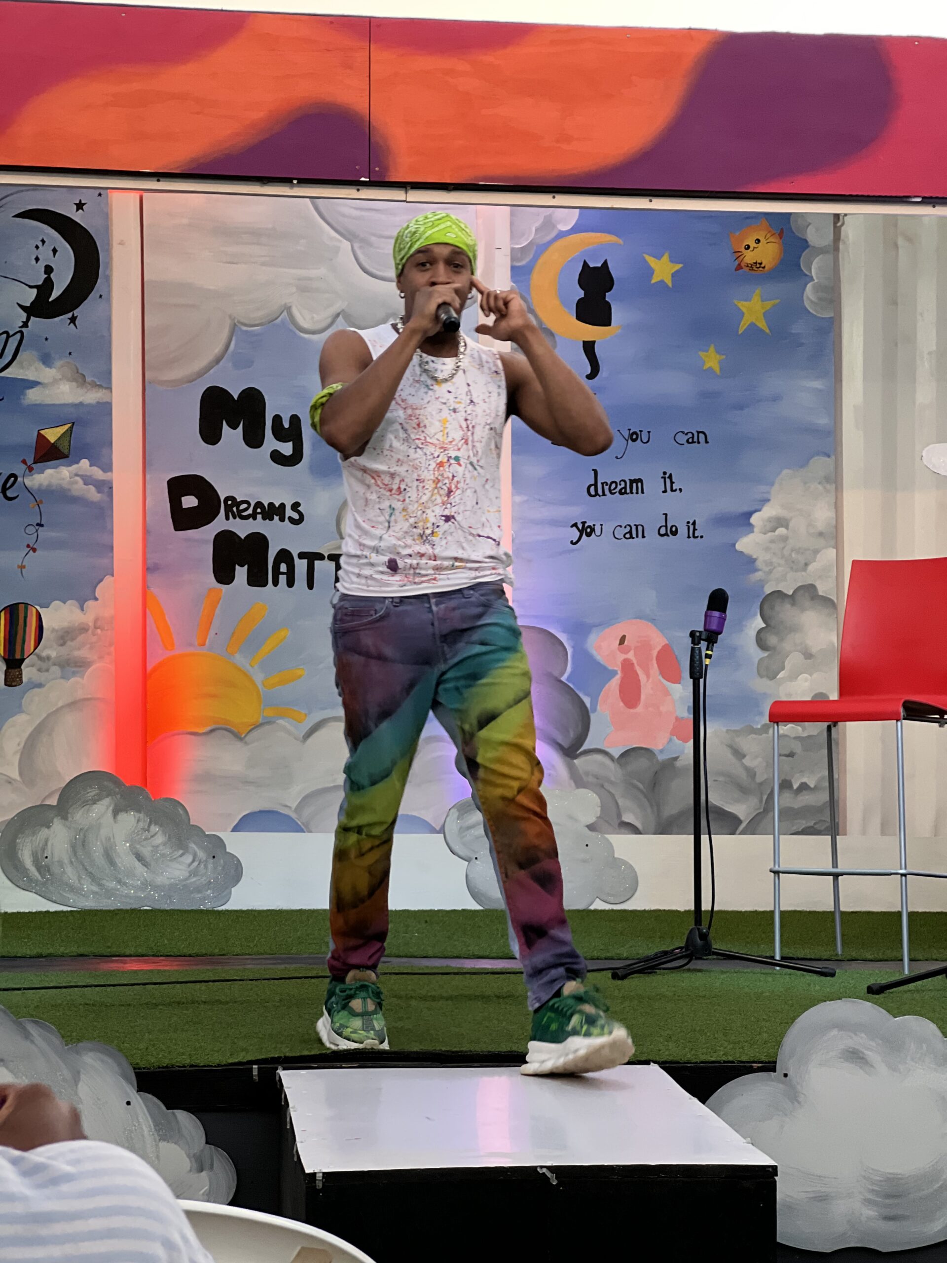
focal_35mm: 77
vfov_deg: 25.3
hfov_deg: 19.1
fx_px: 2809
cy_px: 632
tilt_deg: +2.0
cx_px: 474
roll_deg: +0.1
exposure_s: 1/100
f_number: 2.8
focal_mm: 9
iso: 200
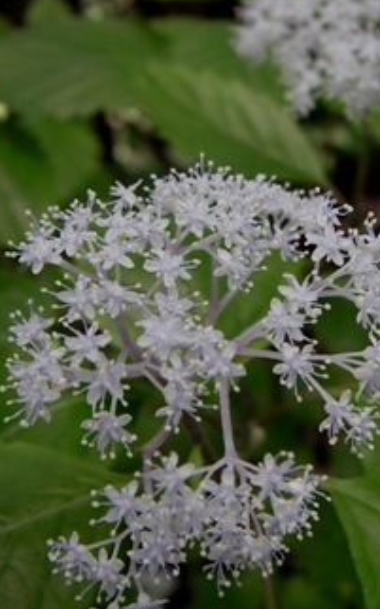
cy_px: 320
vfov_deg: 41.8
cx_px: 255
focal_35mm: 48
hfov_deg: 26.7
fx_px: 796
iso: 64
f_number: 3.3
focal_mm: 6.3
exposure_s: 1/30
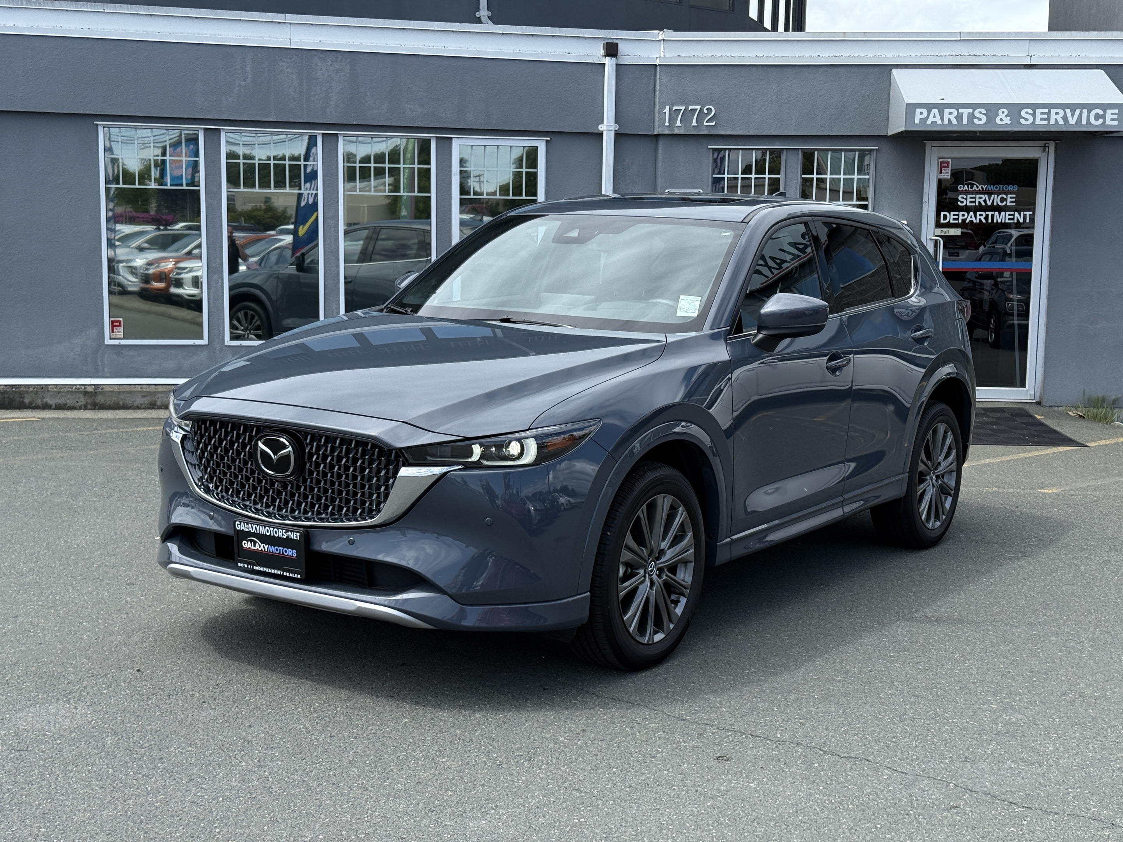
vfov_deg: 30.3
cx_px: 562
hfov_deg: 39.7
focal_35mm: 48
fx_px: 1557
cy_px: 421
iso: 80
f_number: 1.78
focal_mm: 6.76
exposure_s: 1/4098
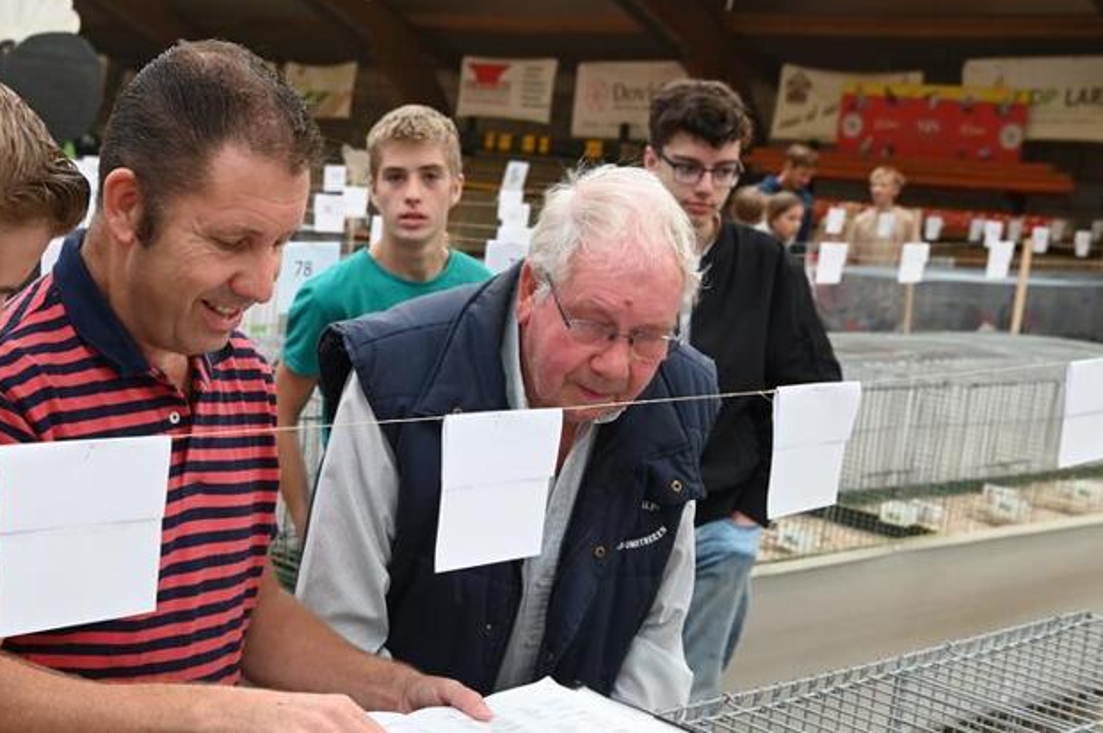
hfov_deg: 35.2
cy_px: 469
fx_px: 1714
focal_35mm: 56
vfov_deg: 24.1
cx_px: 334
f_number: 5.6
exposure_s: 1/100
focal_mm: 35
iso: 1250
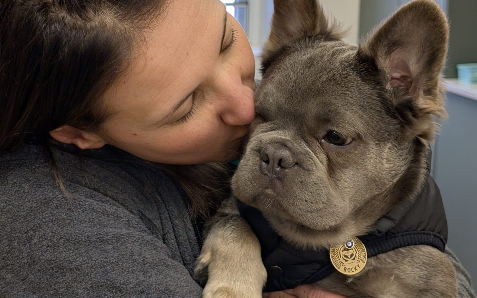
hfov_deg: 29.4
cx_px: 236
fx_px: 910
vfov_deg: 18.5
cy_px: 92
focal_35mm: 70
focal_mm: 6.9
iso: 61
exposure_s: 1/120
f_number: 1.68
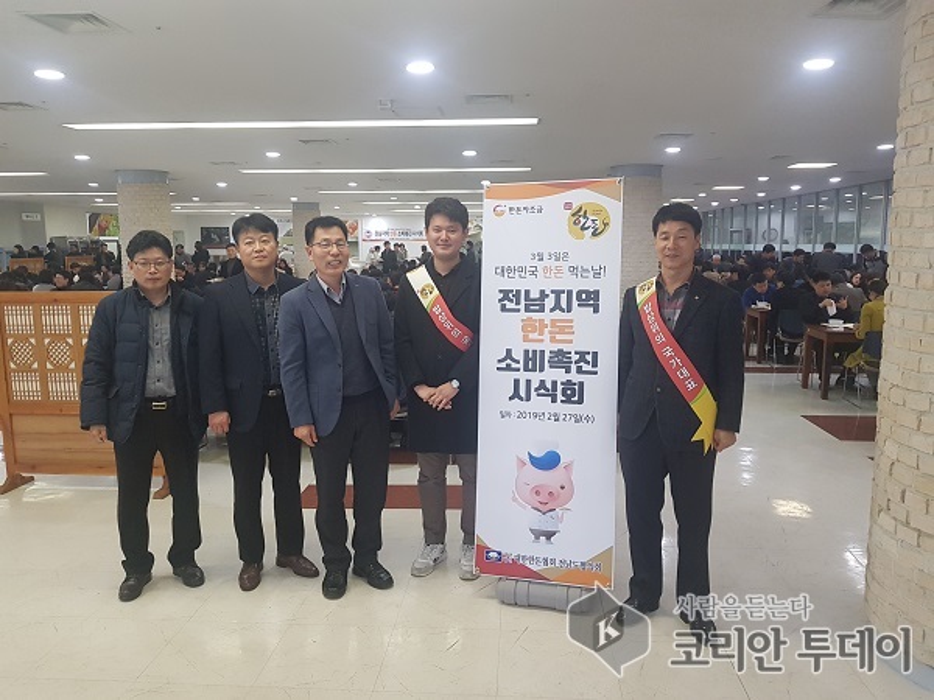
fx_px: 702
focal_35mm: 26
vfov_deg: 53.1
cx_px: 467
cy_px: 350
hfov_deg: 67.3
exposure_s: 1/60
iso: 200
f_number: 1.7
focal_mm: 4.3
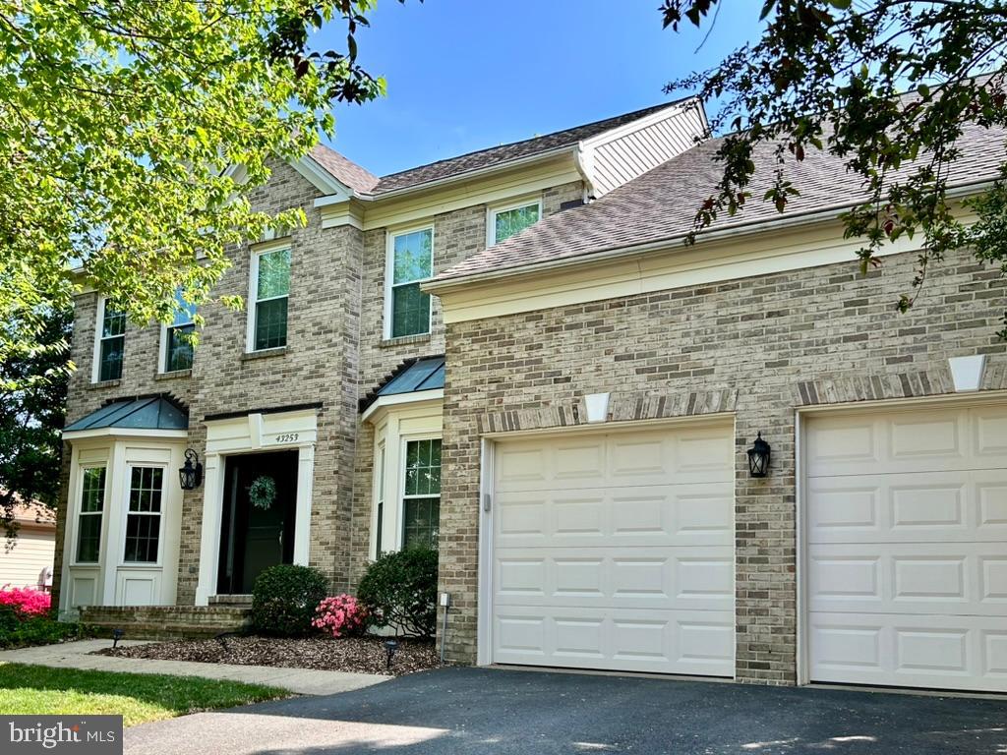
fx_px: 756
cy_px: 378
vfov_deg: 53.1
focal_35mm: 26
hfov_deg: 67.3
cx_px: 504
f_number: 1.5
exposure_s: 1/763
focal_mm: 5.7
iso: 50
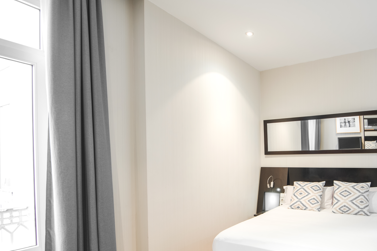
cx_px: 262
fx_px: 251
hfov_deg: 70.8
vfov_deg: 52.3
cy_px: 165
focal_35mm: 24
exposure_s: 1/5
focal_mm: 16
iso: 250
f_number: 5
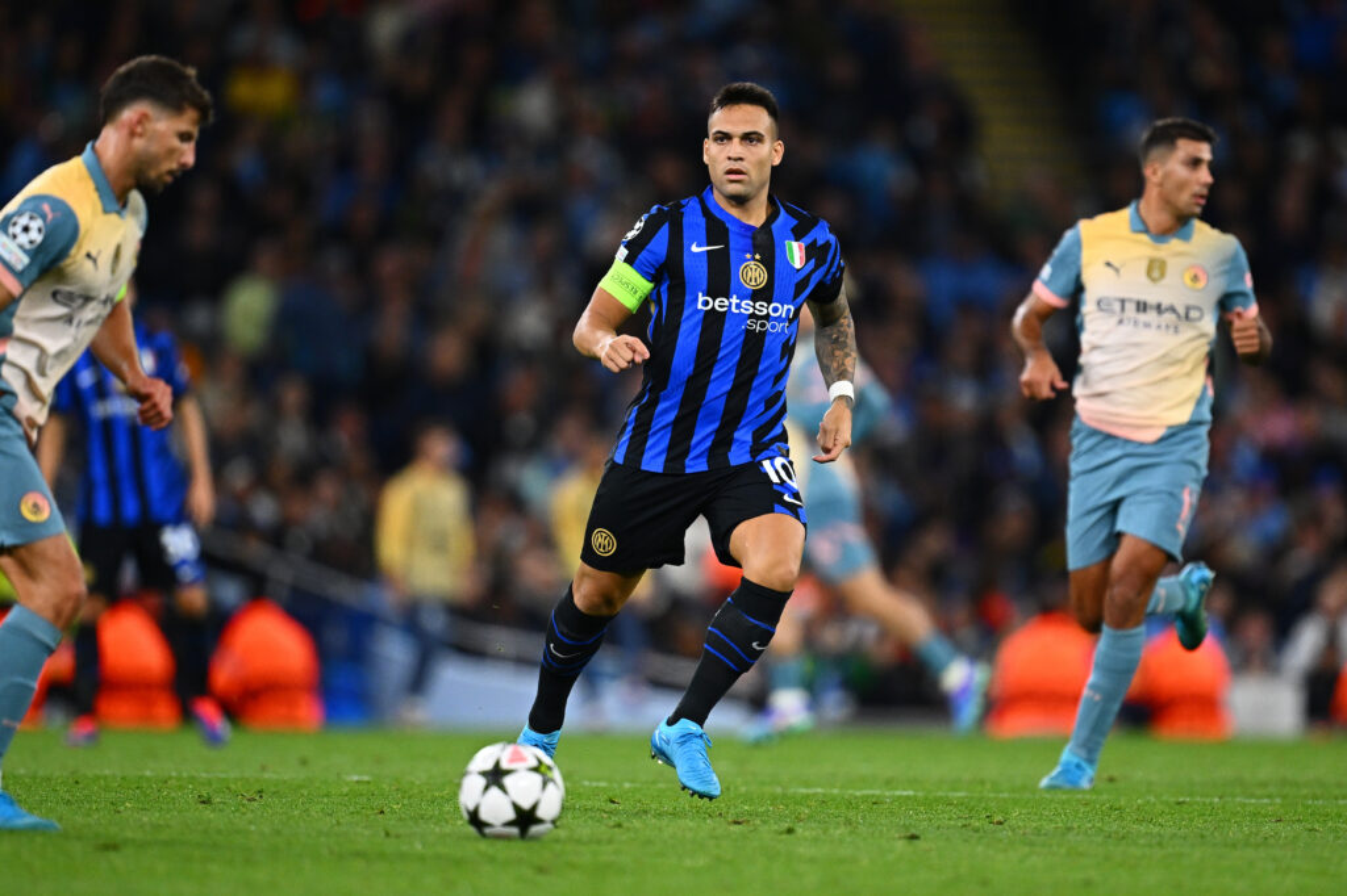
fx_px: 22442
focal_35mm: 600
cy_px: 448
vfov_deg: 2.3
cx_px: 674
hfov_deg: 3.4
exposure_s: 1/1600
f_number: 2.8
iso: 2000
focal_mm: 400
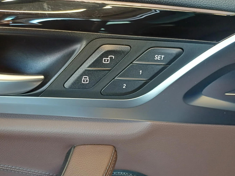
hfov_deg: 59.7
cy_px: 97
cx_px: 100
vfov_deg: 46.7
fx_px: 204
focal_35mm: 30
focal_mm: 4.65
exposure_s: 1/33.3
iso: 400
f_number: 1.8
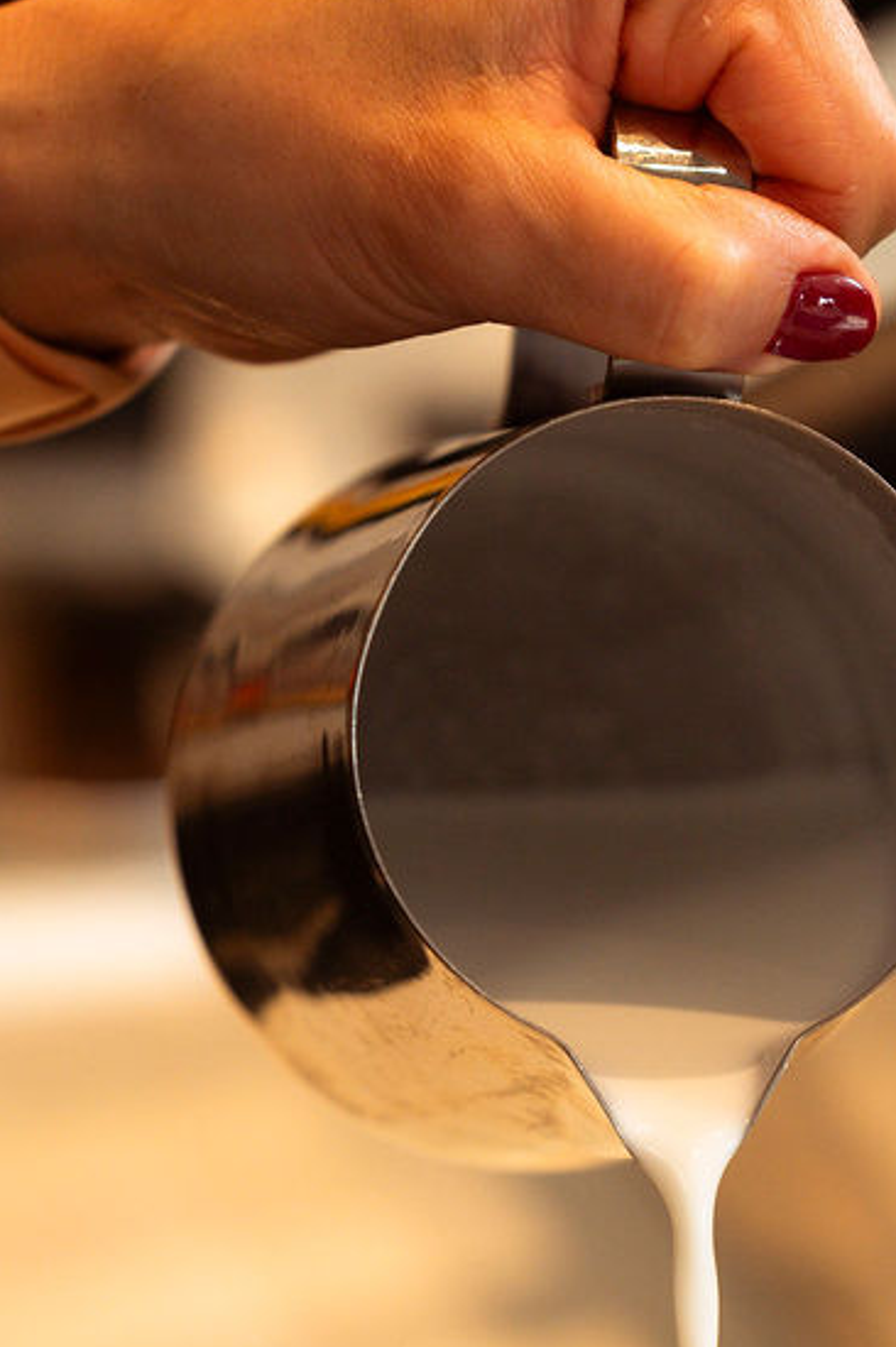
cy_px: 986
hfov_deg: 5.8
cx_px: 840
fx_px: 8896
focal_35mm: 238
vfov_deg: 8.6
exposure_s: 1/320
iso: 640
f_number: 3.2
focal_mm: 85
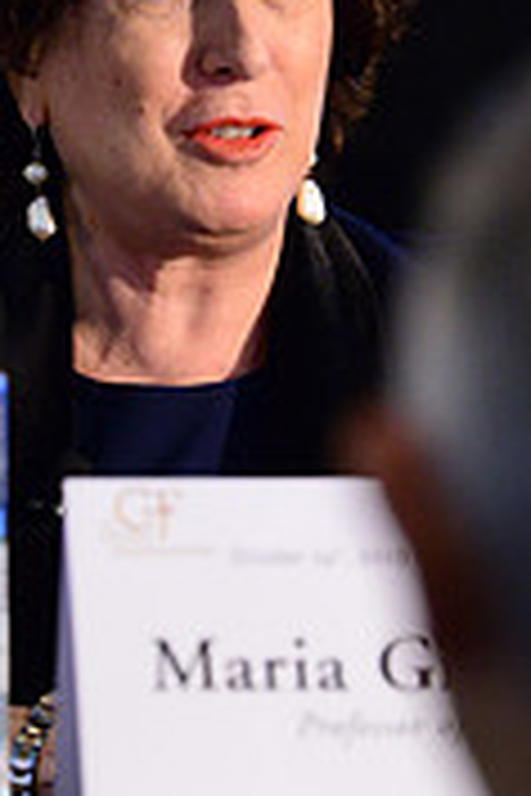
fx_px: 10885
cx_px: -106
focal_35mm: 492
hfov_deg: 2.8
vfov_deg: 4.2
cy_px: 342
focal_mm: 150
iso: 4000
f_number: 4
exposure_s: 1/125
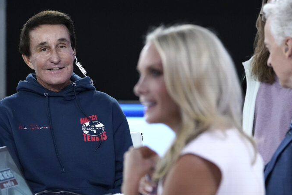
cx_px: 172
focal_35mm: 253
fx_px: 2052
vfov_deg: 5.4
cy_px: 131
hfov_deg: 8.1
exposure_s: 1/200
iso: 8000
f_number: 5.6
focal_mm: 166
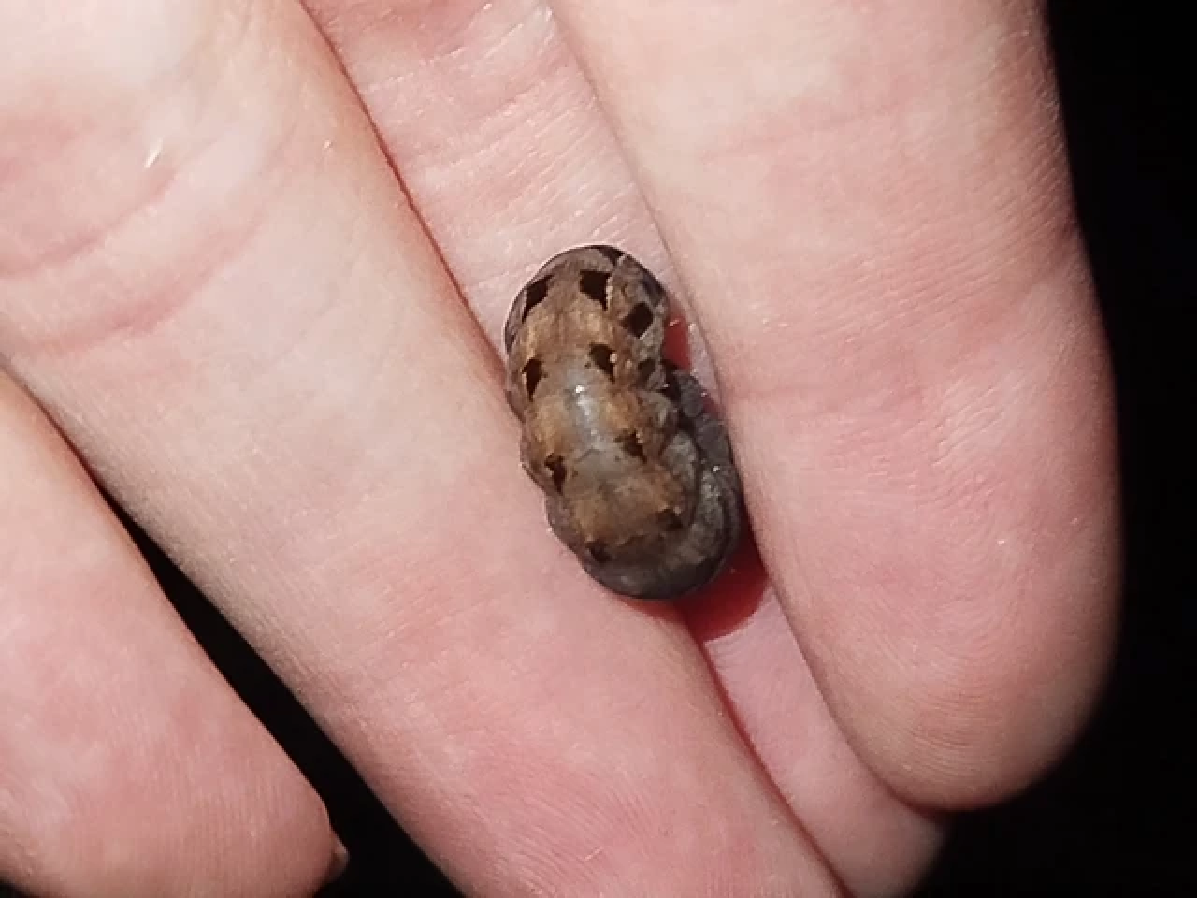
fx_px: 3320
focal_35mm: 96
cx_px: 598
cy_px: 449
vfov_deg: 15.4
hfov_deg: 20.4
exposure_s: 1/33
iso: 200
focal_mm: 5.31
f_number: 1.7
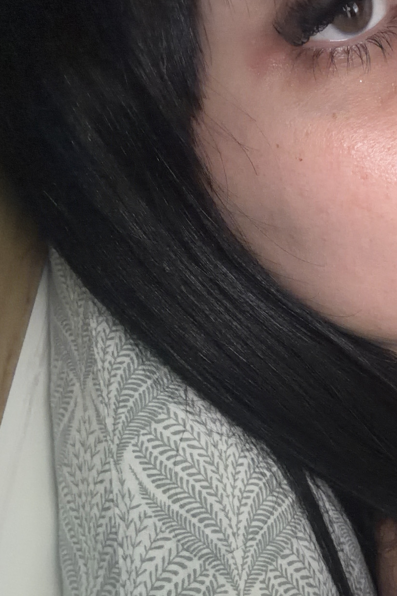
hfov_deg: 31.6
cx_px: 397
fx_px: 645
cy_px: 333
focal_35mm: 39
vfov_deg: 49.4
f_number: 1.9
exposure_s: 1/40
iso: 200
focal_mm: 2.71
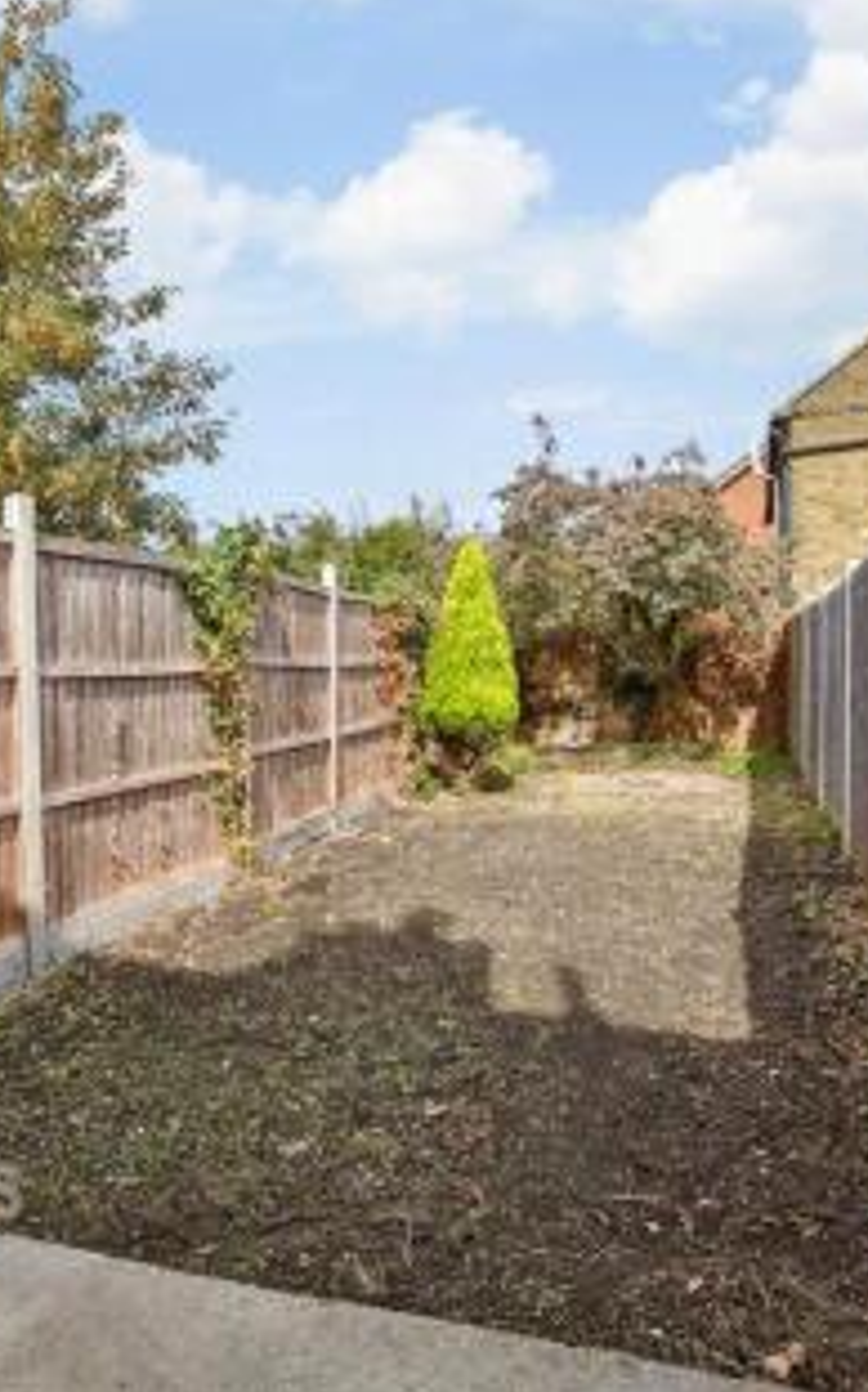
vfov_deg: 50.4
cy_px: 696
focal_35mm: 39
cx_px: 353
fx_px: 1478
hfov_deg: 32.6
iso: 320
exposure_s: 1/500
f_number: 8
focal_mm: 17
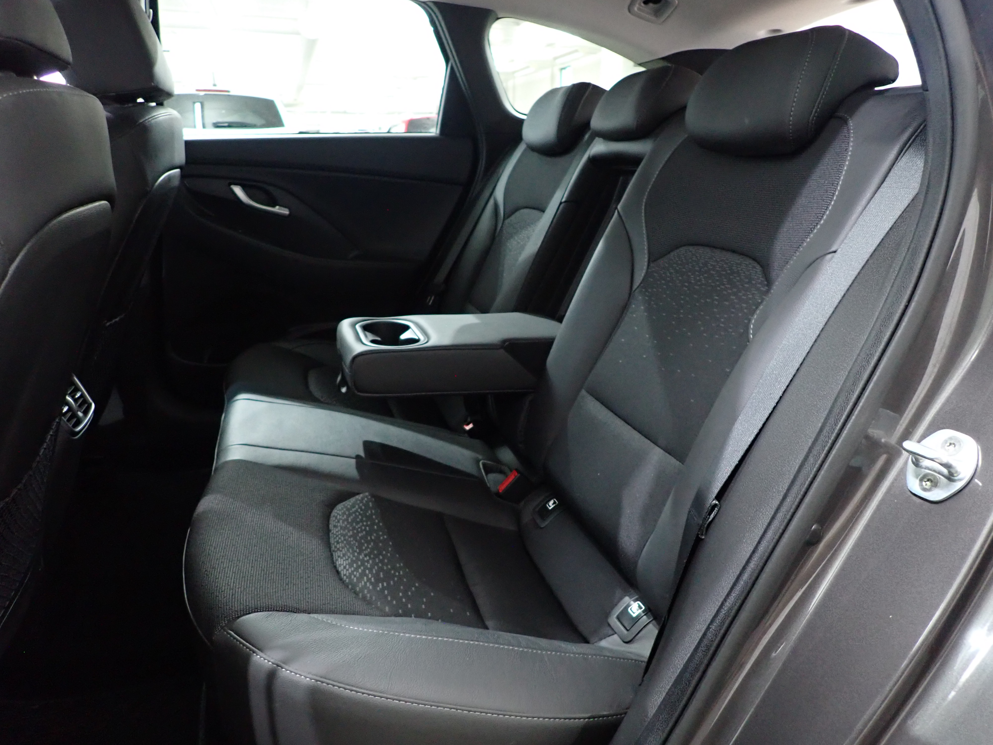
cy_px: 372
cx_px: 496
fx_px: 717
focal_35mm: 25
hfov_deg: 69.4
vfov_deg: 54.9
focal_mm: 4.5
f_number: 2
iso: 800
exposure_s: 1/25
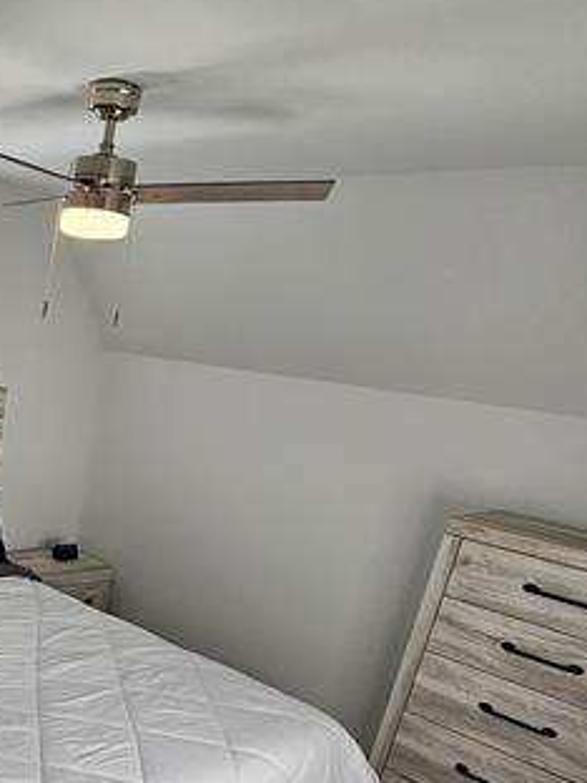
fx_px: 724
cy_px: 585
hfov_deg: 37.1
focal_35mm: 32
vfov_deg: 54.3
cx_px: -58
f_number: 2.2
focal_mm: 2.2
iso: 64
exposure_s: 1/120
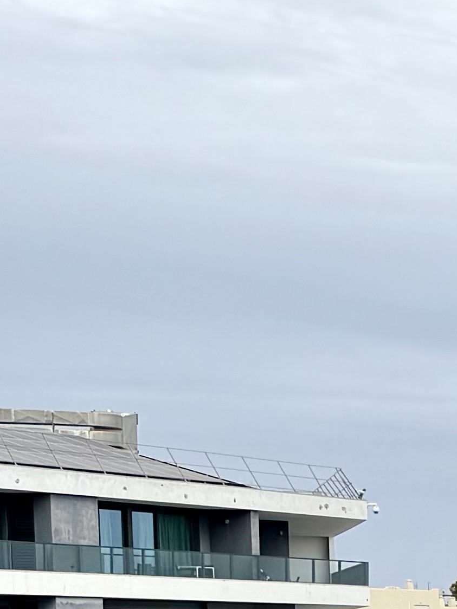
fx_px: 2148
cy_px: 843
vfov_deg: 15.2
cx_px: 1183
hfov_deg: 10.2
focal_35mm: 122
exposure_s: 1/5319
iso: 80
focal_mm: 6.76
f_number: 1.78
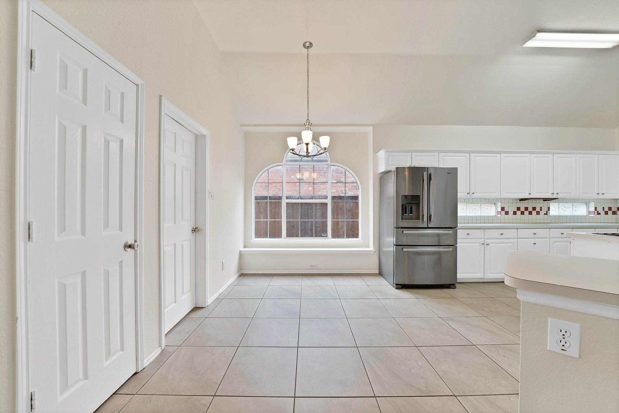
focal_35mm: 12
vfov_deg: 90.0
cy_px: 206
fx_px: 206
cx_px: 310
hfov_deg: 112.6
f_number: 9
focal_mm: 12
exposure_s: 1/6
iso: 640
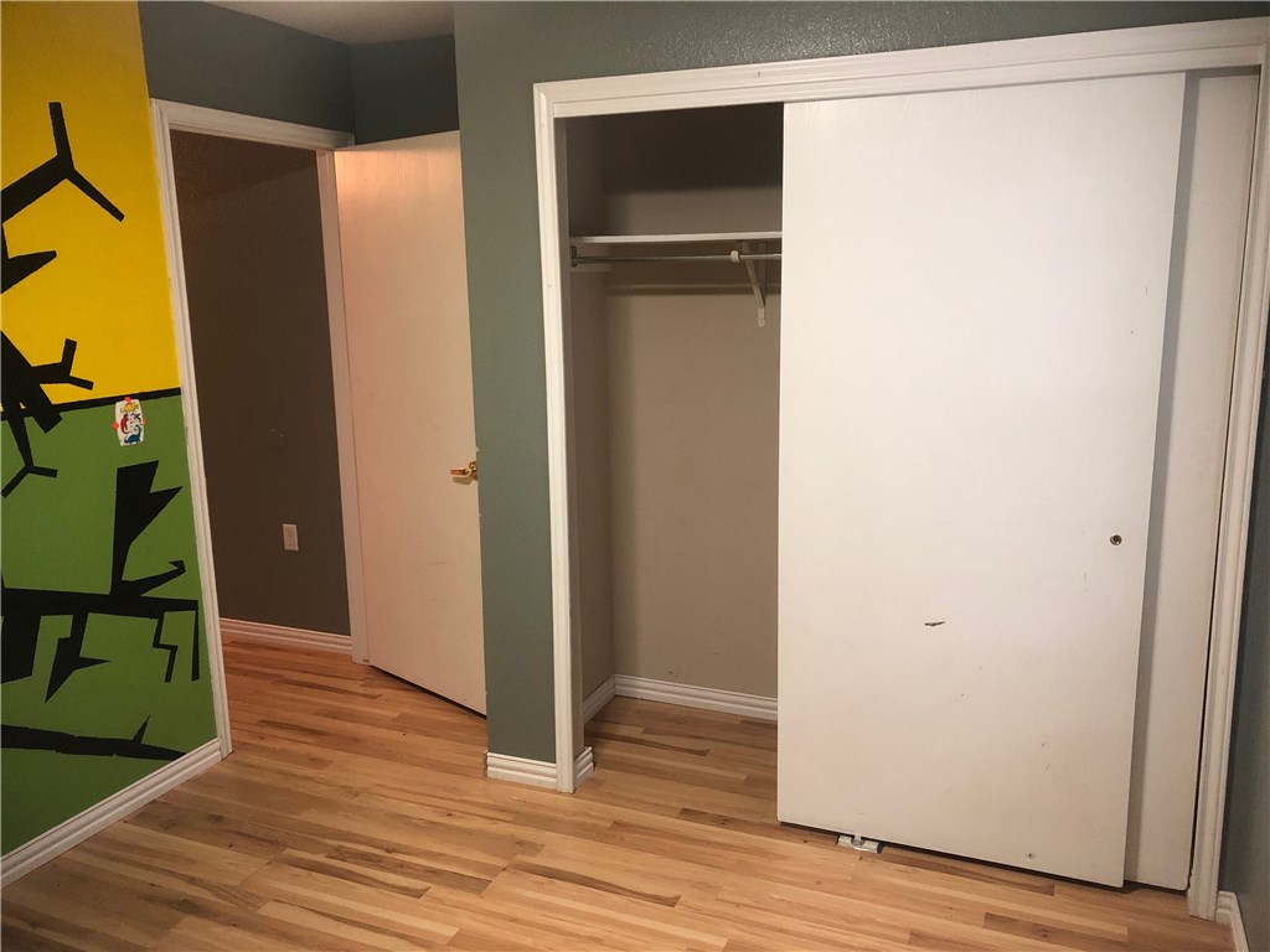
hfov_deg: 63.4
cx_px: 635
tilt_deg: -11.5
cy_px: 476
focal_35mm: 28
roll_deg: +1.5
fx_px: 1027
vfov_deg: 49.7
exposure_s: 1/15
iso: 100
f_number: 1.8
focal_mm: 4
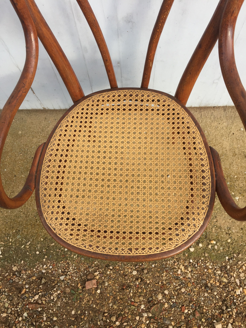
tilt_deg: -66.8
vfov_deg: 61.7
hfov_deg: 48.2
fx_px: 275
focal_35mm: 29
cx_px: 123
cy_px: 164
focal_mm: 4.15
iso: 32
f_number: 2.2
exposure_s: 1/501
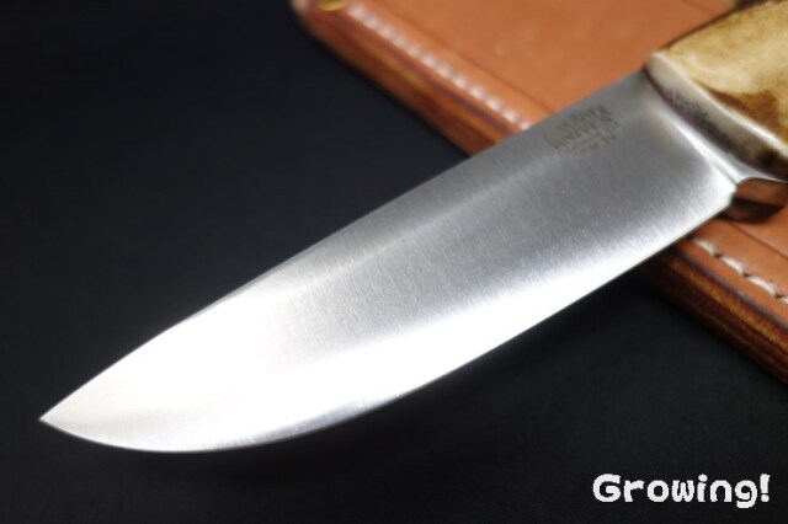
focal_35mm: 28
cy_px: 262
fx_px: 613
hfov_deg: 65.5
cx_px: 394
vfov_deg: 46.4
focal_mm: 10.4
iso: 125
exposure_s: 1/100
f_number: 2
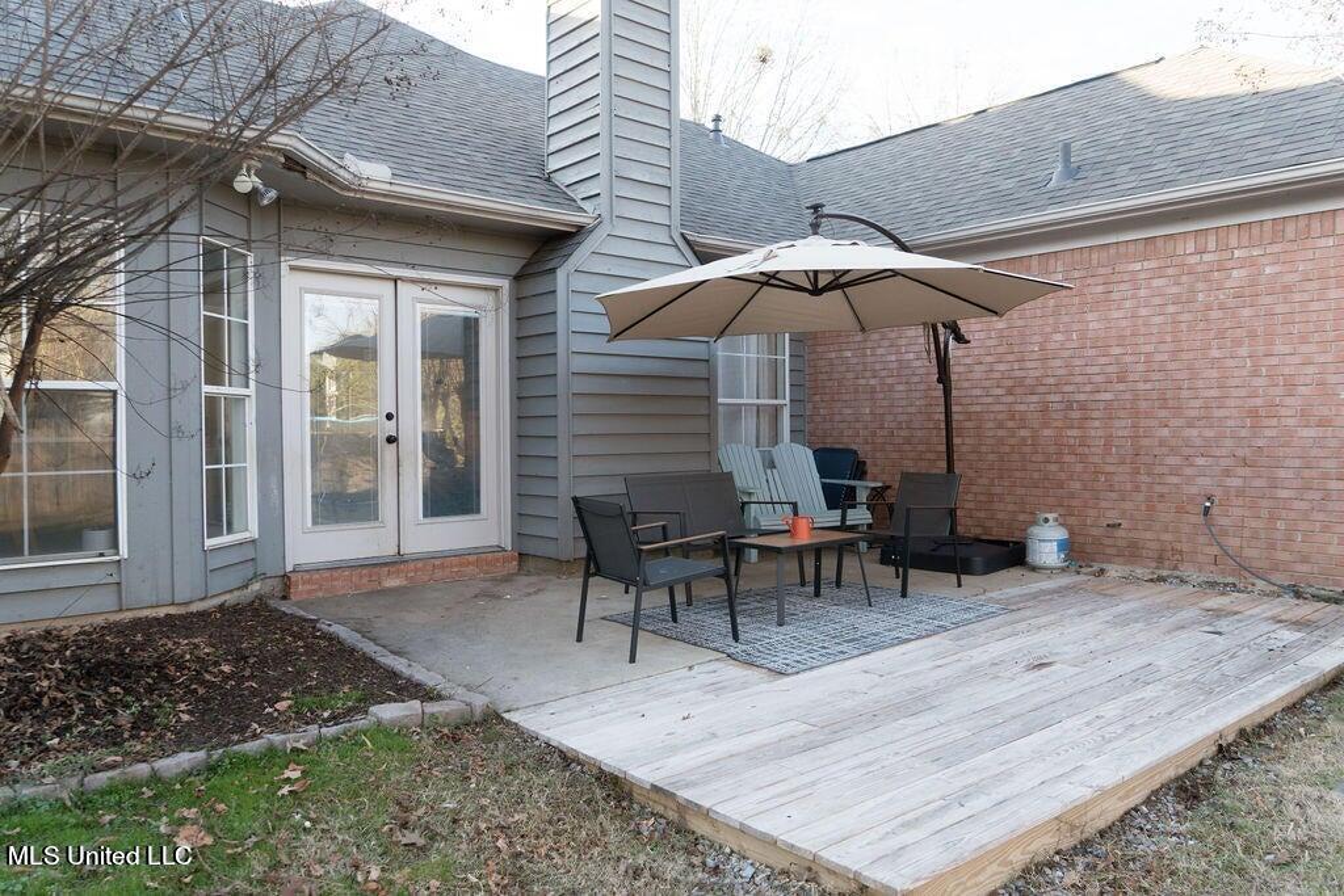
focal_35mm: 25
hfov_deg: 71.7
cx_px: 672
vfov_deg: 51.4
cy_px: 448
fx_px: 931
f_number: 4
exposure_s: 1/320
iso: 500
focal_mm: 24
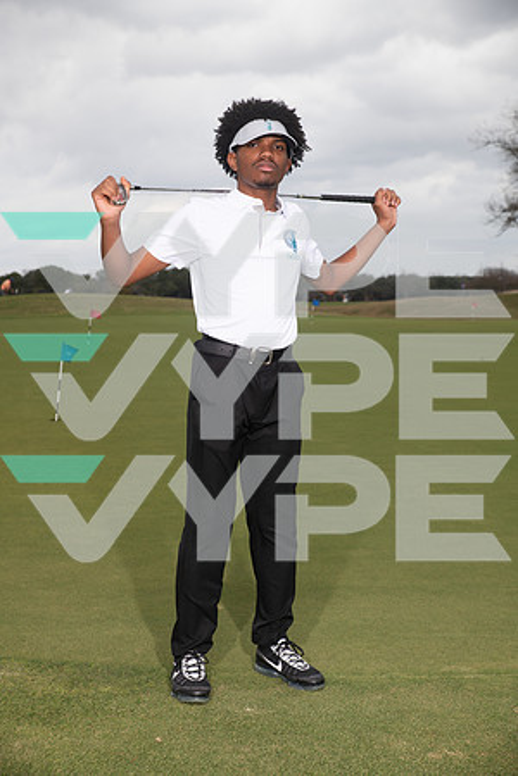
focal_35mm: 56
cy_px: 388
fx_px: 1209
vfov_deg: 35.6
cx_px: 259
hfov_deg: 24.2
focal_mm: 56
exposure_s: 1/320
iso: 100
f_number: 6.3
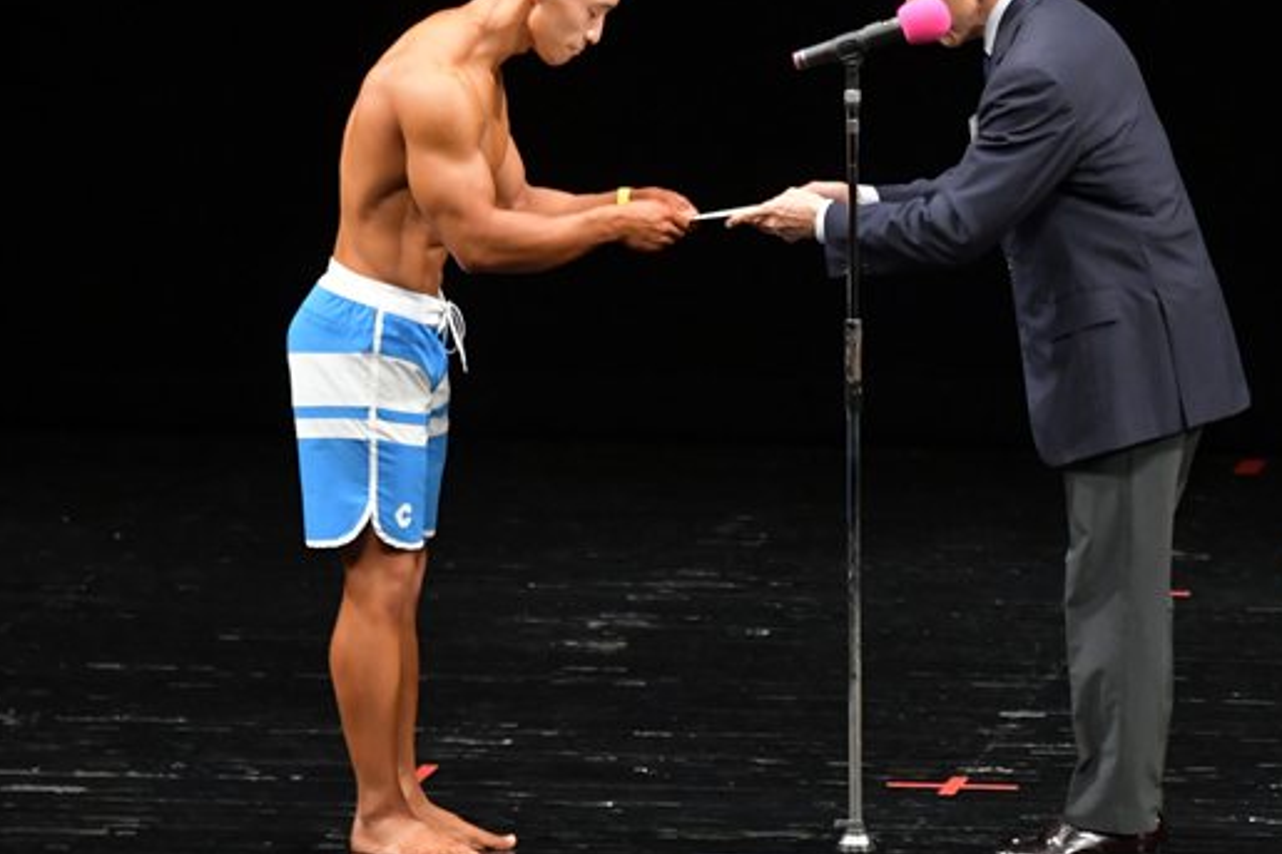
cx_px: 925
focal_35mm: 406
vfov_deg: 3.4
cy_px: 329
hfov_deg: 5.1
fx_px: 14453
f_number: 5.6
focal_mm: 180
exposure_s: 1/400
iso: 3200
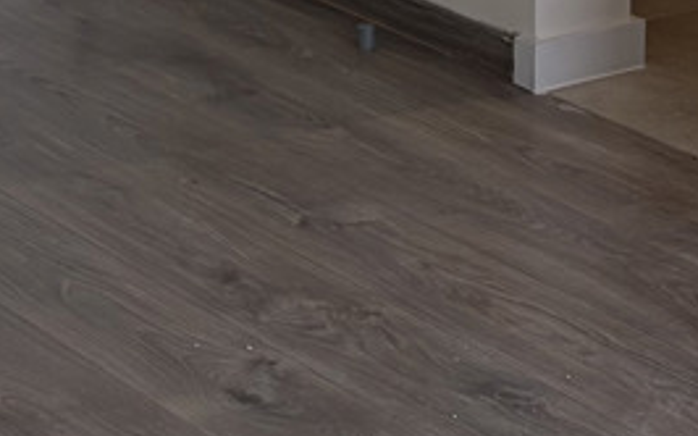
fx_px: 3156
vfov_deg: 7.1
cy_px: -827
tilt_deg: -1.0
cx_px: 354
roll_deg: -0.8
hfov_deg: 12.6
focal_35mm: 166
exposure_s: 1/122
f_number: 1.6
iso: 32
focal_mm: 5.96
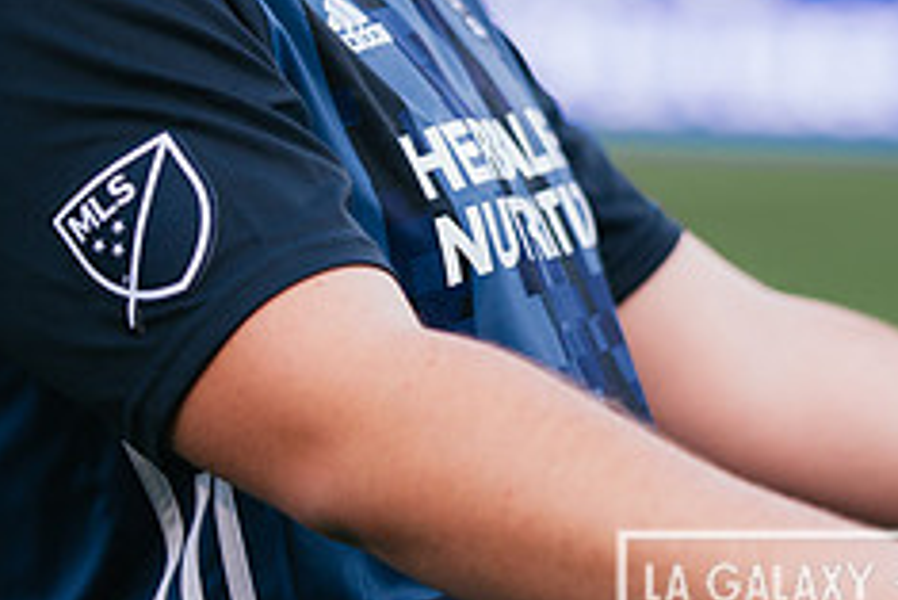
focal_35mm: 308
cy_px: 8
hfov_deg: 6.7
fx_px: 7687
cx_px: 887
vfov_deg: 4.5
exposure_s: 1/500
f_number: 2.8
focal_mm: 125
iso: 250
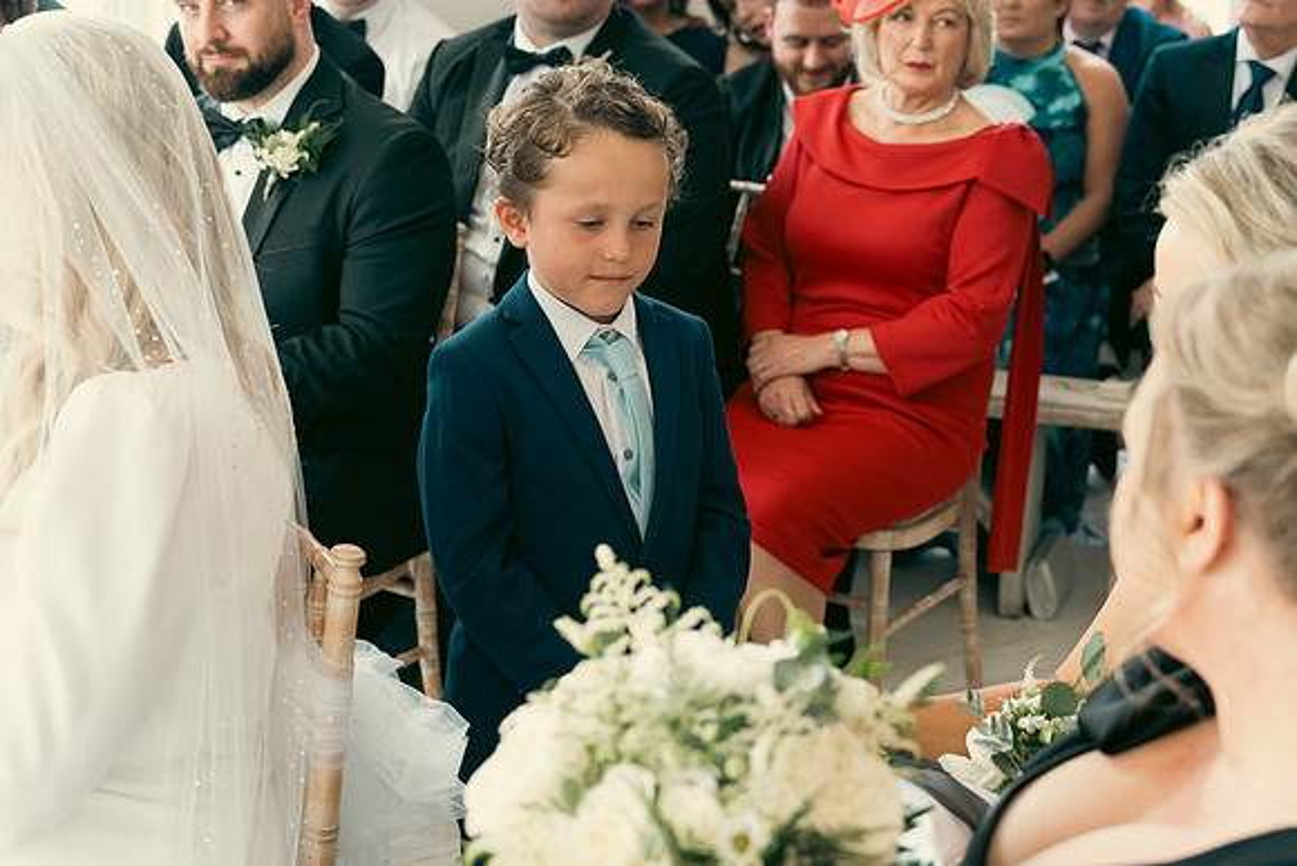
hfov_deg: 31.9
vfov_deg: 21.6
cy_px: 433
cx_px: 648
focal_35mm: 63
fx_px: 2270
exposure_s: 1/160
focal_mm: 42
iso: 800
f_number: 3.5
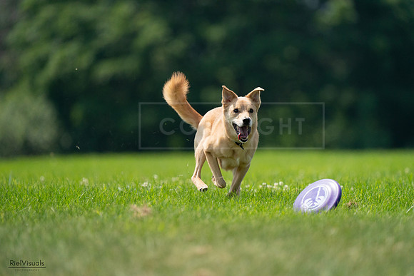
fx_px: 6901
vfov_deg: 2.3
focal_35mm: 600
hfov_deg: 3.4
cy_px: 138
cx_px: 207
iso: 1600
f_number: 6.3
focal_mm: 600
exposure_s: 1/4000
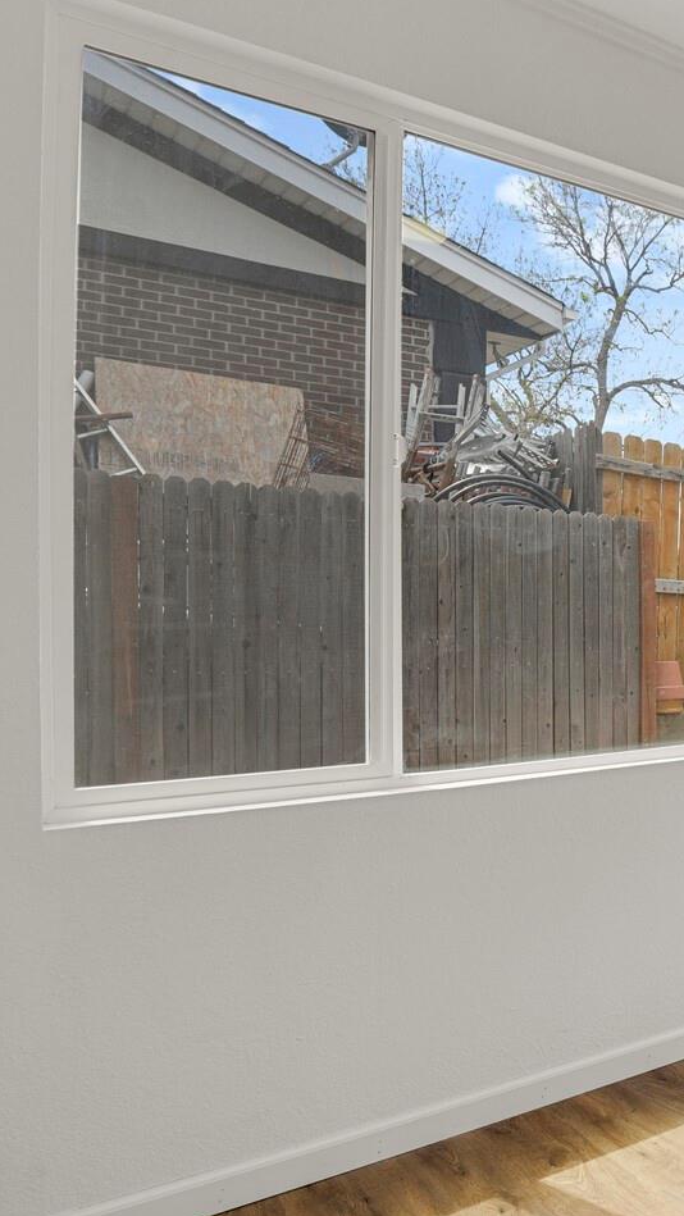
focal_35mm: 30
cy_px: 612
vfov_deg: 64.3
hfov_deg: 29.1
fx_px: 967
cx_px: 951
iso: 250
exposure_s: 1/10
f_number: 8
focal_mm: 17
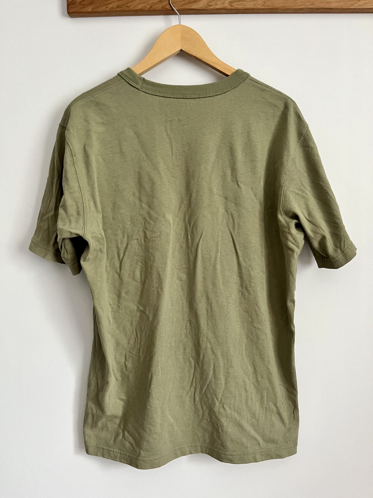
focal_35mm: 26
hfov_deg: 53.1
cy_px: 249
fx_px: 374
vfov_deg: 67.3
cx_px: 186
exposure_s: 1/60
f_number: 1.6
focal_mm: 5.1
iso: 400
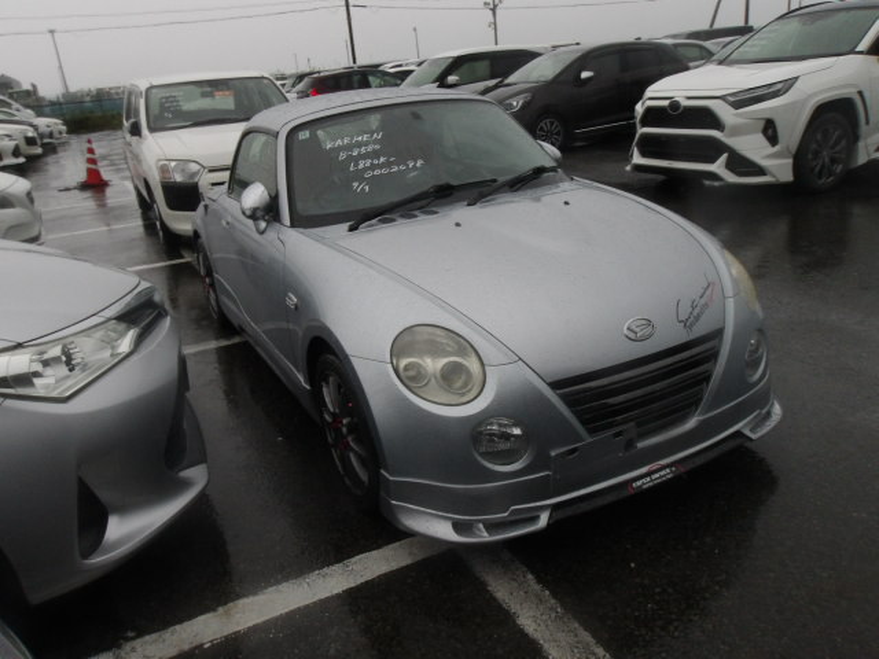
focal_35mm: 27
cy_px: 330
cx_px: 440
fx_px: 686
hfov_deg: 65.3
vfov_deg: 51.4
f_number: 10.4
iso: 532
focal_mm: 4.9
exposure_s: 1/60
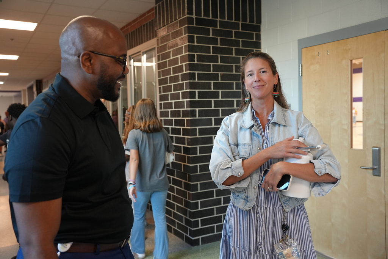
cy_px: 130
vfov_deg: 40.0
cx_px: 194
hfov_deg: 57.2
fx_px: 356
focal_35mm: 33
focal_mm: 33
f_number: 4
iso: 2500
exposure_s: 1/160
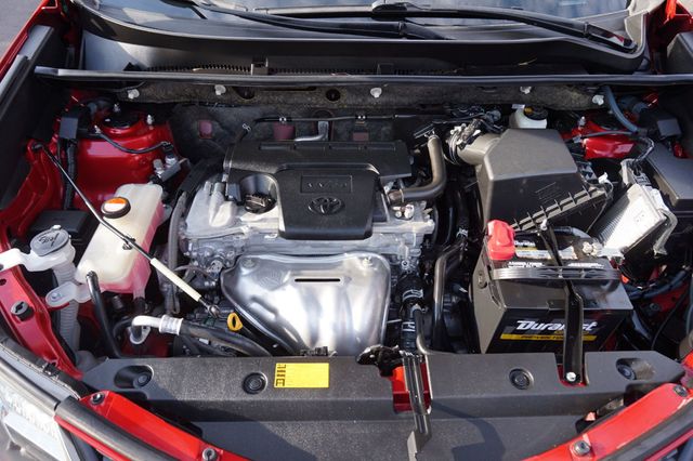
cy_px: 230
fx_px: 462
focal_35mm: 24
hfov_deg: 73.8
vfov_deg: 53.1
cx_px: 346
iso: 100
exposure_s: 1/80
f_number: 5
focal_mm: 16
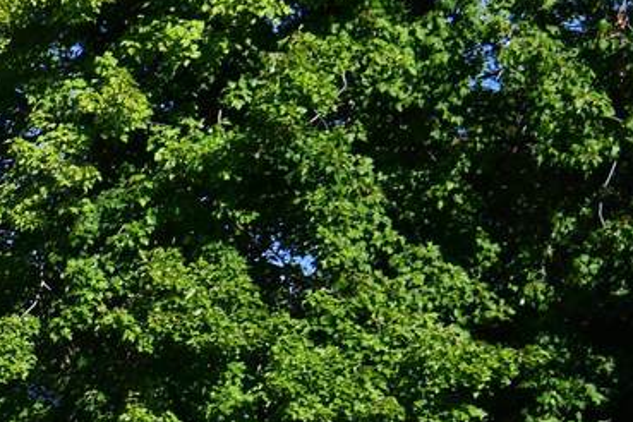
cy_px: 473
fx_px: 1829
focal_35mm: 104
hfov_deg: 17.5
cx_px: -341
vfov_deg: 12.9
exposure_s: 1/320
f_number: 9
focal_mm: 20
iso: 200
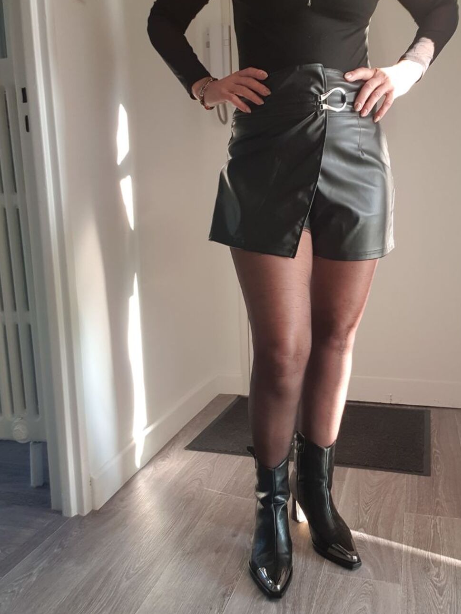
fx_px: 568
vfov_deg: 56.8
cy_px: 305
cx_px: 230
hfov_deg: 44.2
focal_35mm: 32
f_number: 1.7
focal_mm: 2.92
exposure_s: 1/100
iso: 100
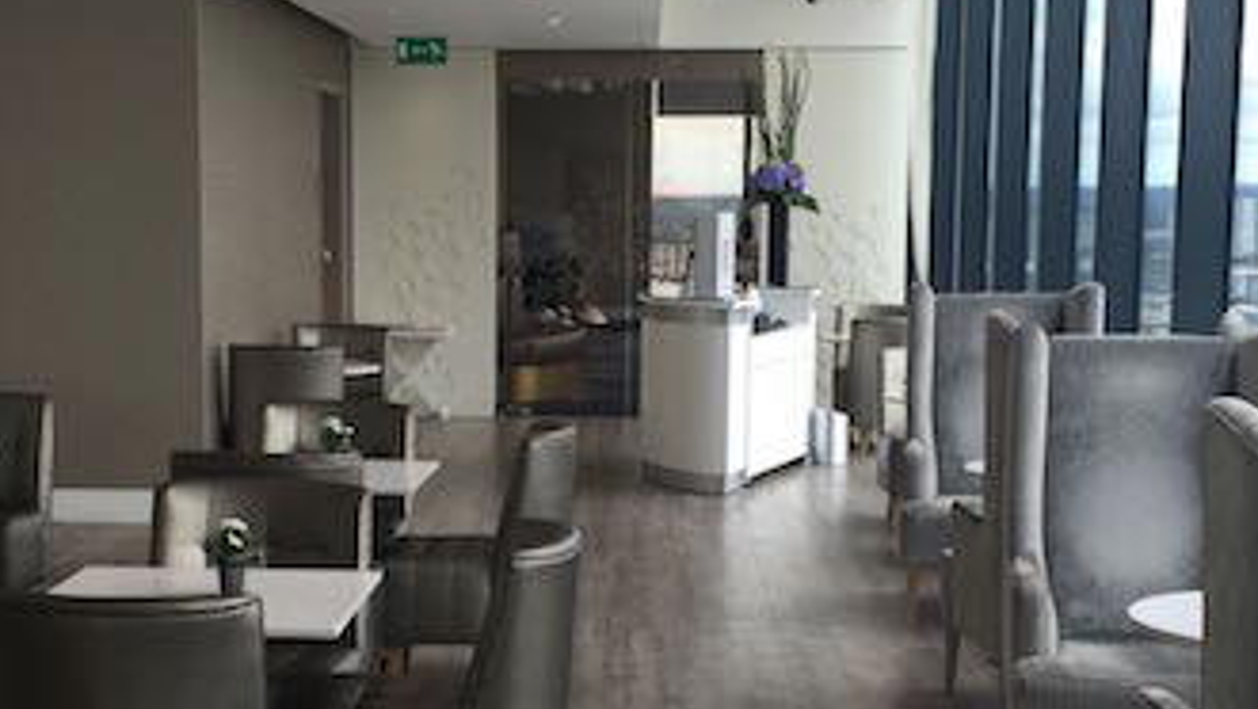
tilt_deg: -9.5
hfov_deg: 31.4
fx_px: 2236
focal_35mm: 67
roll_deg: -0.2
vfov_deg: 18.0
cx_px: 534
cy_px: 490
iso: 32
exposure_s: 1/138
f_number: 2.2
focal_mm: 4.15
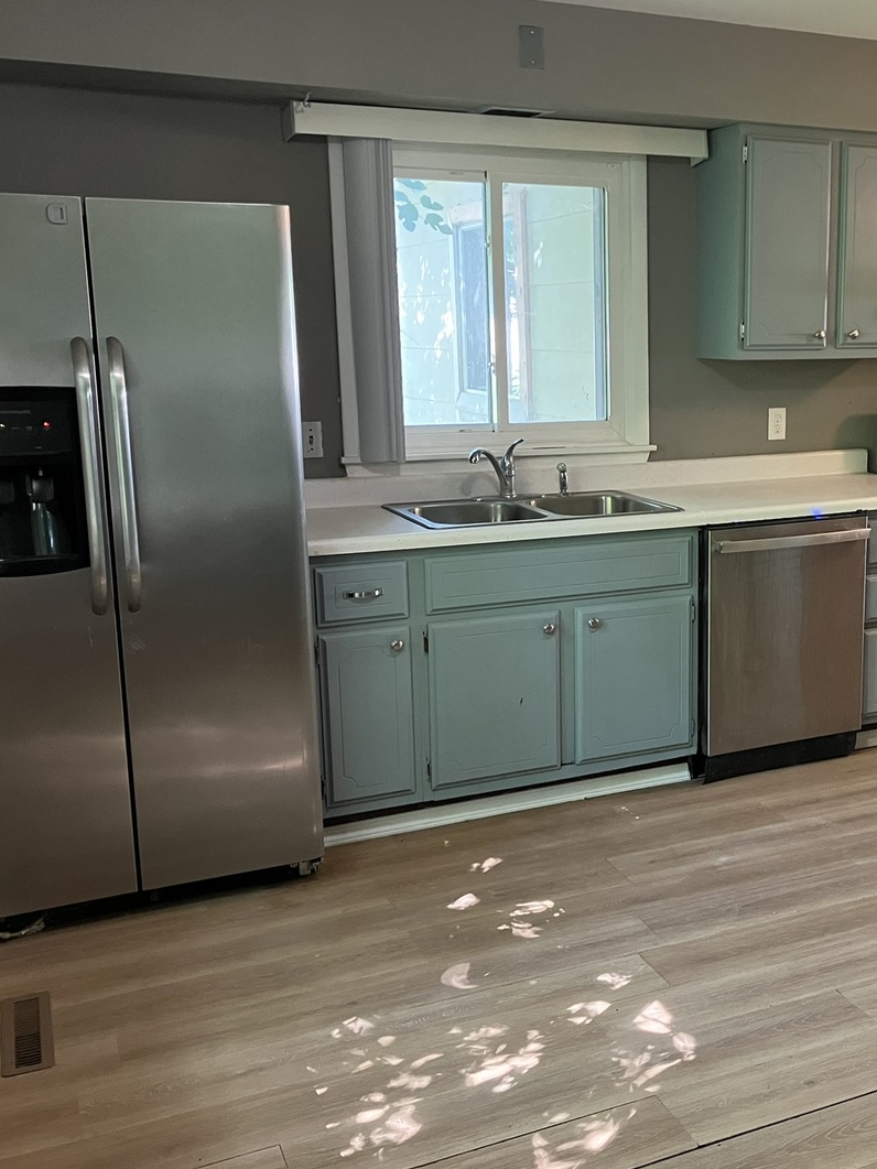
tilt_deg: -10.7
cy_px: 576
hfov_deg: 36.7
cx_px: 672
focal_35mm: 38
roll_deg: +0.7
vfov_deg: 49.0
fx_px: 1283
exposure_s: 1/30
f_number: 1.8
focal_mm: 3.99
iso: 500
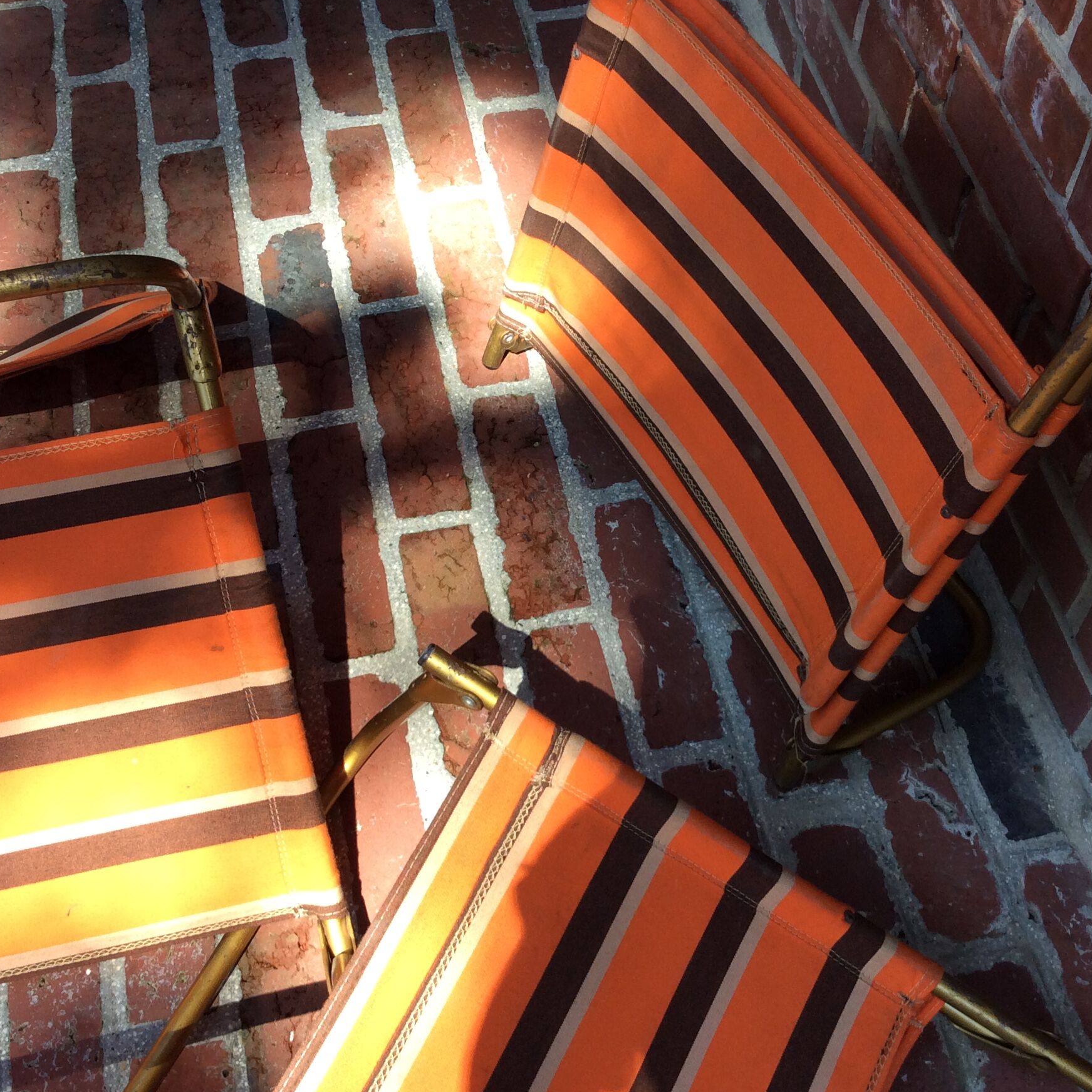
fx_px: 1499
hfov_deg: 40.0
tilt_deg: -57.1
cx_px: 586
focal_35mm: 42
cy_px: 567
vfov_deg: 40.0
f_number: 2.4
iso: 32
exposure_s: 1/127
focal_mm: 3.3
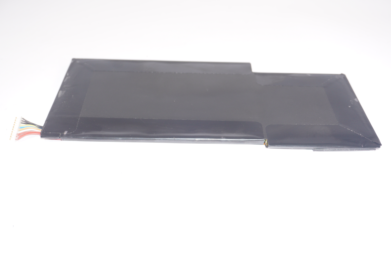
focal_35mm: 45
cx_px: 196
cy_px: 130
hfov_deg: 43.6
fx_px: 488
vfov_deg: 29.8
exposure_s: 1/100
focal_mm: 30
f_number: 5.6
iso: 250
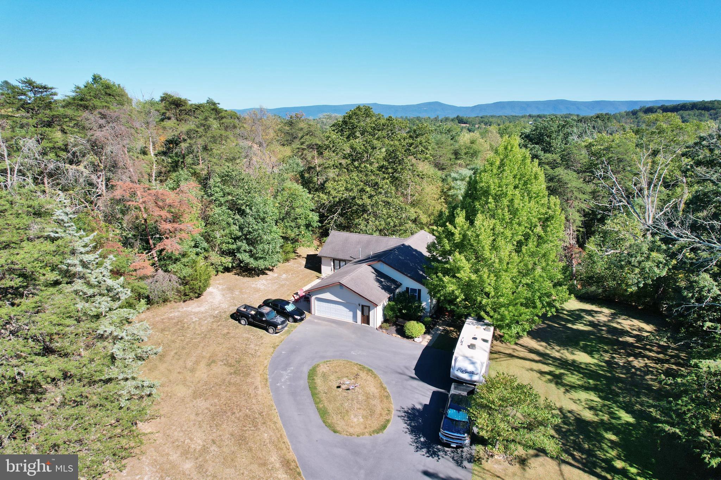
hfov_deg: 78.6
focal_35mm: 22
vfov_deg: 57.2
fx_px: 441
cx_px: 360
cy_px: 240
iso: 120
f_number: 2.8
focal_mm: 8.38
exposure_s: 1/1500
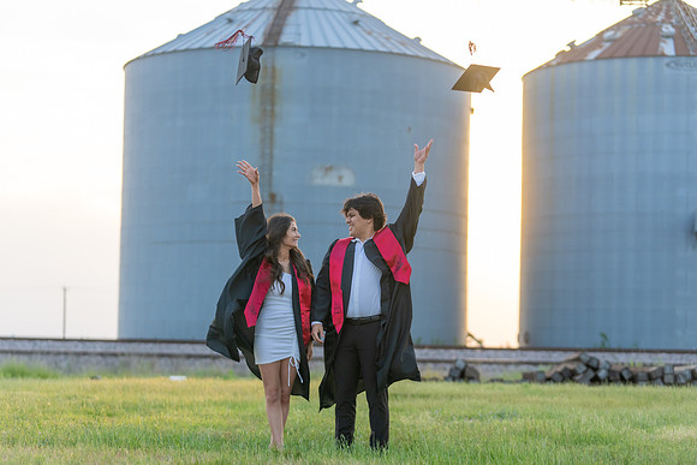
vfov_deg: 15.5
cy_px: 232
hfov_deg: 23.1
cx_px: 348
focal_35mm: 88
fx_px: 1704
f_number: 2.8
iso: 640
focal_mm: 88
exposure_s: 1/1000
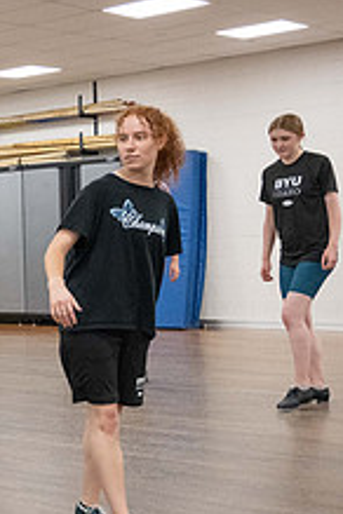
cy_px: 346
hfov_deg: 16.8
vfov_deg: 27.9
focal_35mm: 72
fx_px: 1029
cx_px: -203
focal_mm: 24
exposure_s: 1/640
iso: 3200
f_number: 4
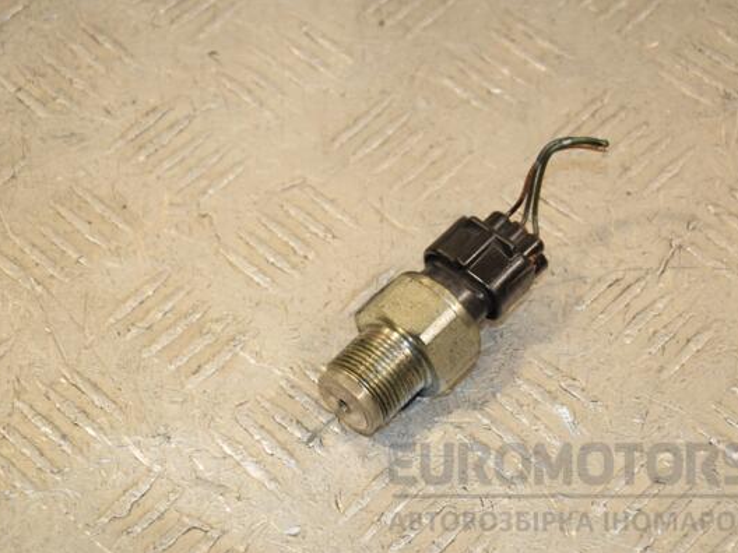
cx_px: 362
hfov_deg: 15.1
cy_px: 278
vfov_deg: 11.3
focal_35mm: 131
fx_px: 2793
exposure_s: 1/200
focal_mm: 80
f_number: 6.3
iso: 800
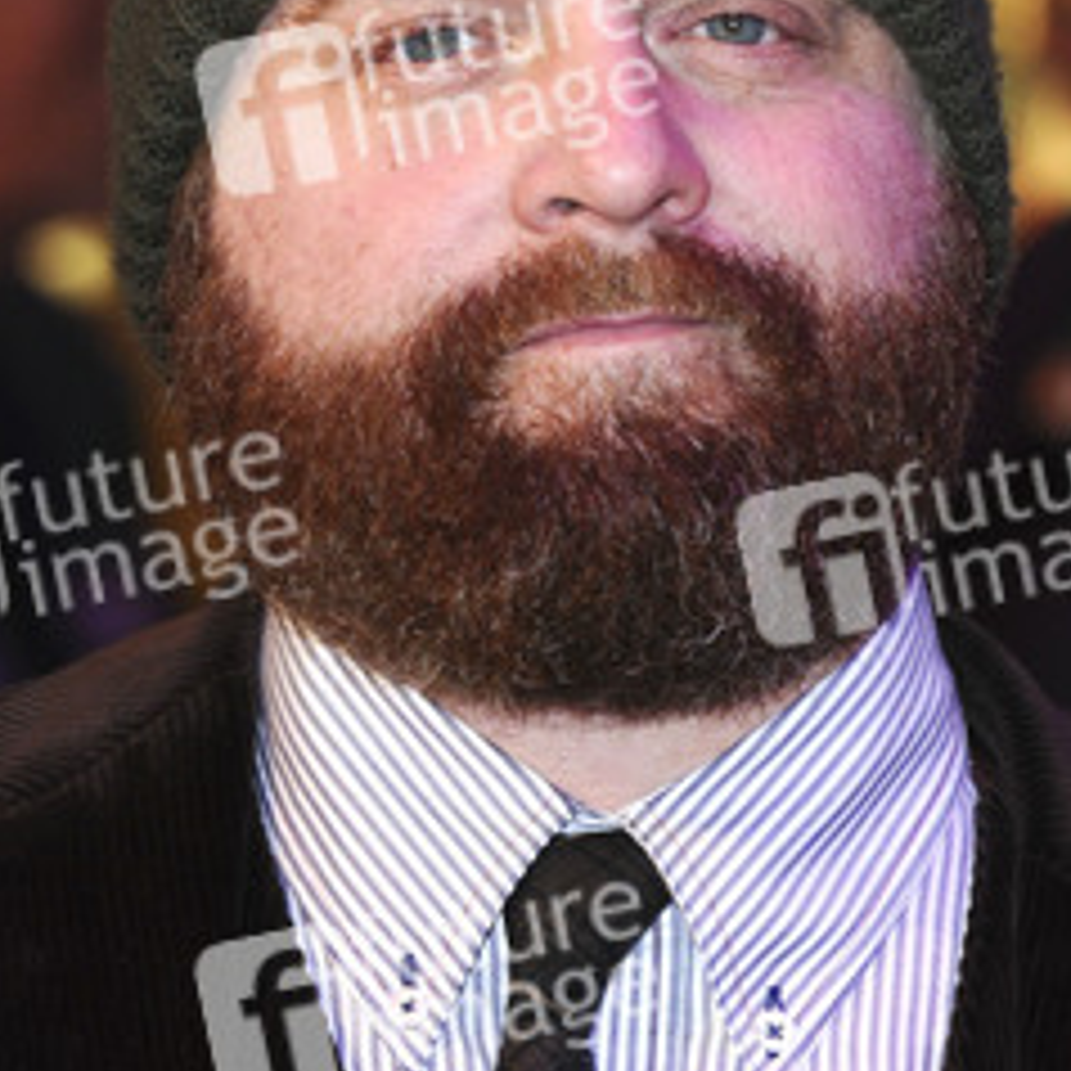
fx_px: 9766
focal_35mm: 279
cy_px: 315
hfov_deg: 6.3
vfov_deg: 6.3
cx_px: 560
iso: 500
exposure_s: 1/160
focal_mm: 130
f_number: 4.5
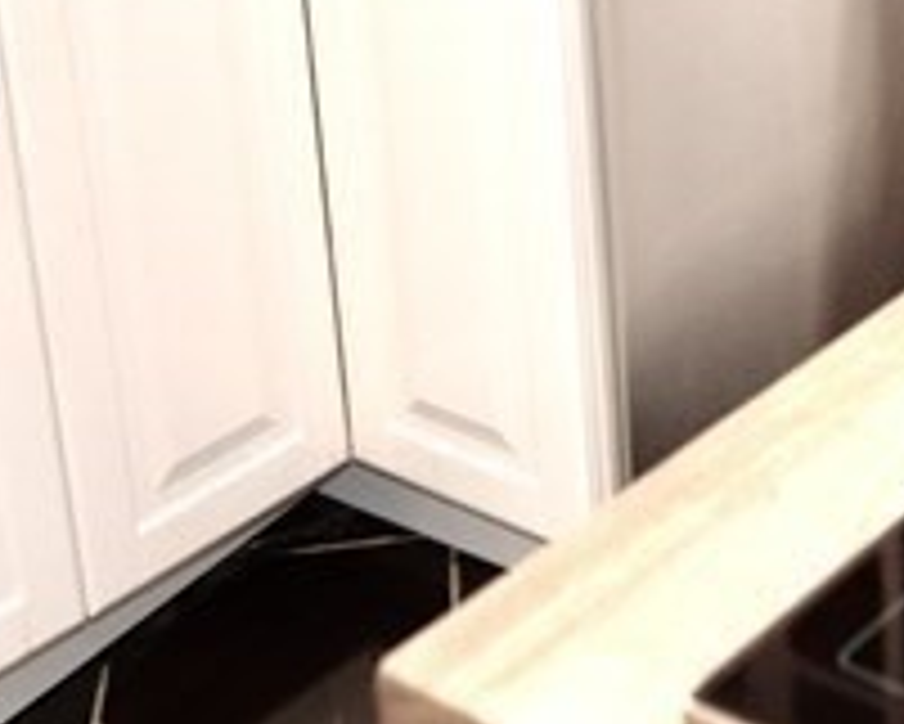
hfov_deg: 21.3
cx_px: 935
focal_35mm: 86
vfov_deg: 17.4
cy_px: -38
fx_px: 2302
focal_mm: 12
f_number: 4
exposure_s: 1/60
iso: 800
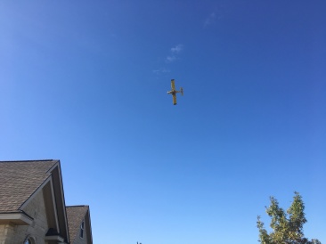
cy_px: 122
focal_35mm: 29
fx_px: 273
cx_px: 163
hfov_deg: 61.7
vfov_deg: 48.2
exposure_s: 1/1374
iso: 25
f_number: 2.2
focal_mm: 4.15
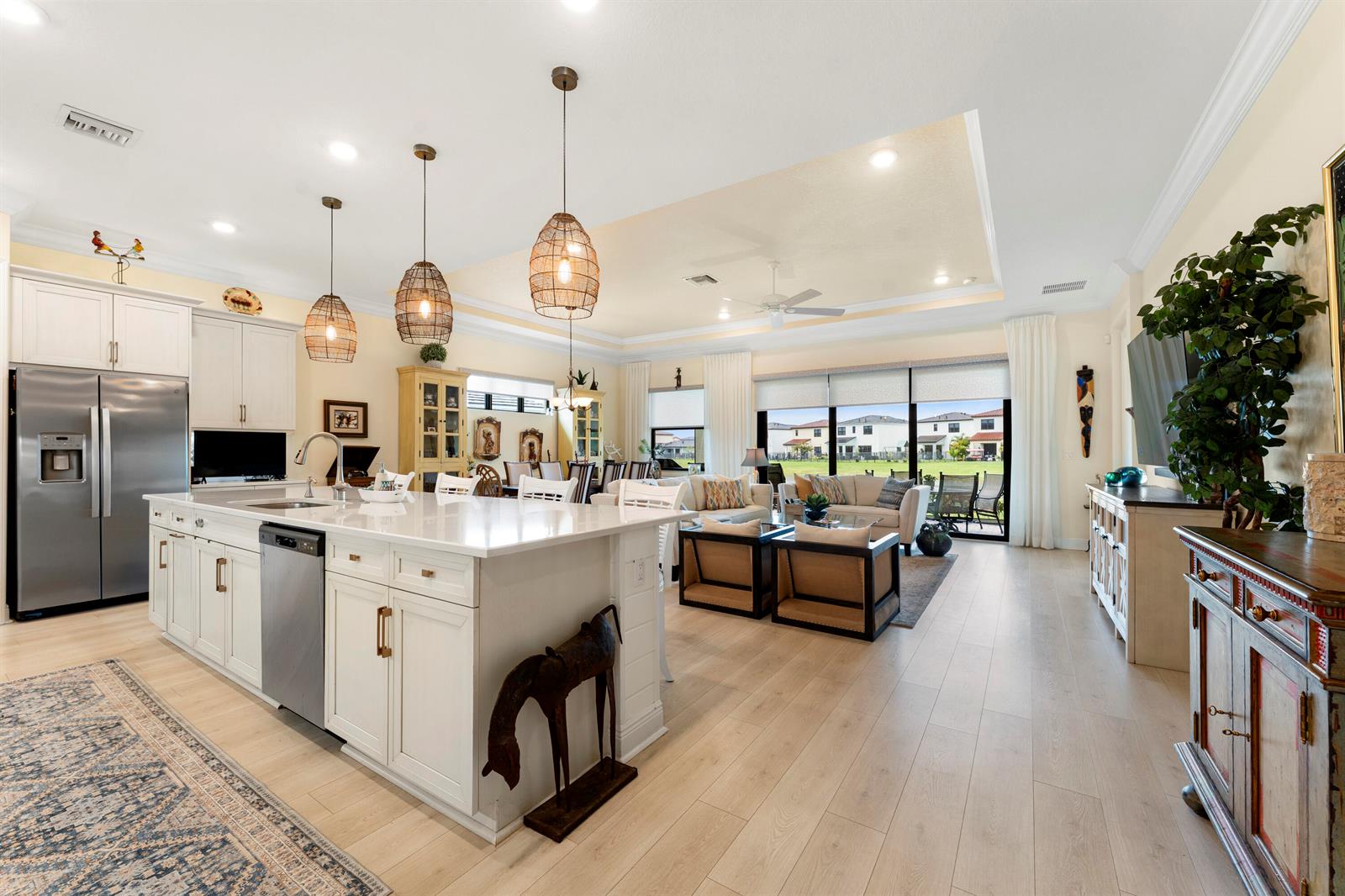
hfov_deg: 104.3
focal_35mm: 14
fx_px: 523
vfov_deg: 81.2
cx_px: 672
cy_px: 448
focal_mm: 14
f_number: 8
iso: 400
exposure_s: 1/5
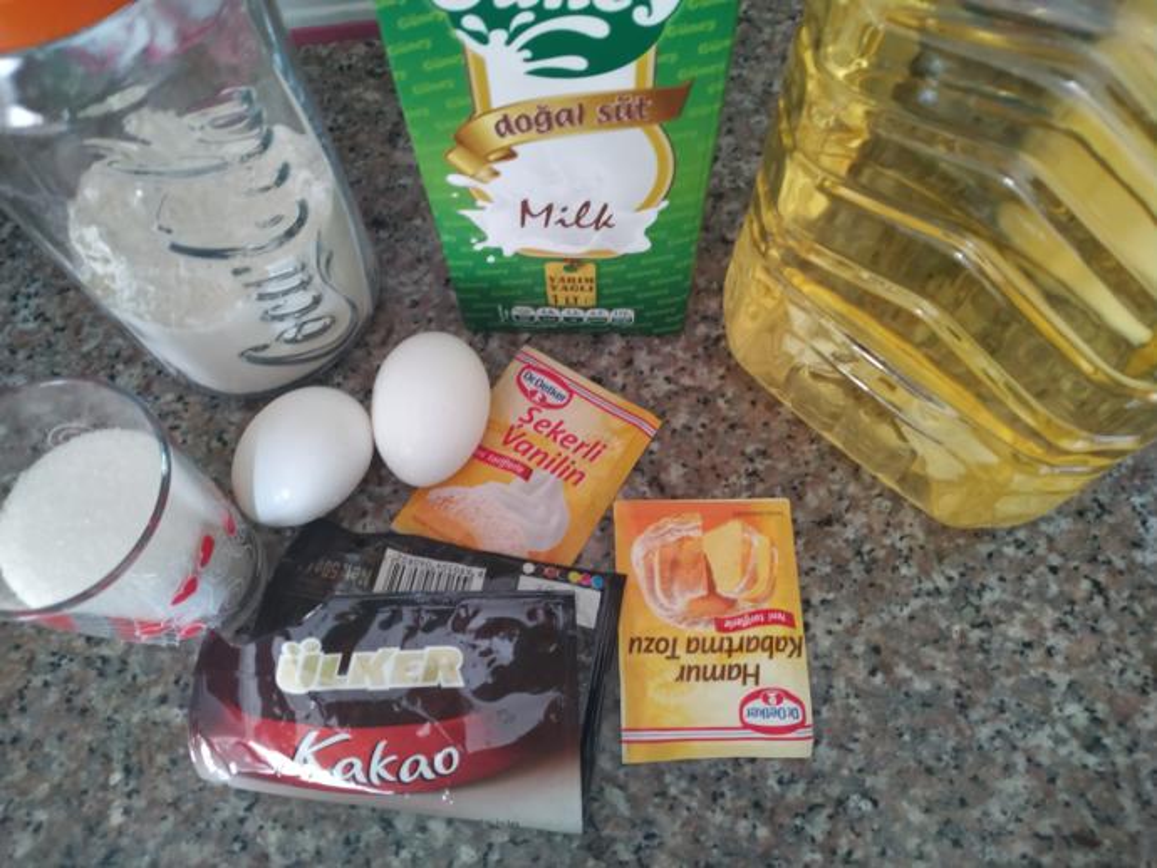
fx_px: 802
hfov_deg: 71.6
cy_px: 434
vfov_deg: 56.8
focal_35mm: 24
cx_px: 578
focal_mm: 3.94
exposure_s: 1/20
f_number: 1.9
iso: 400
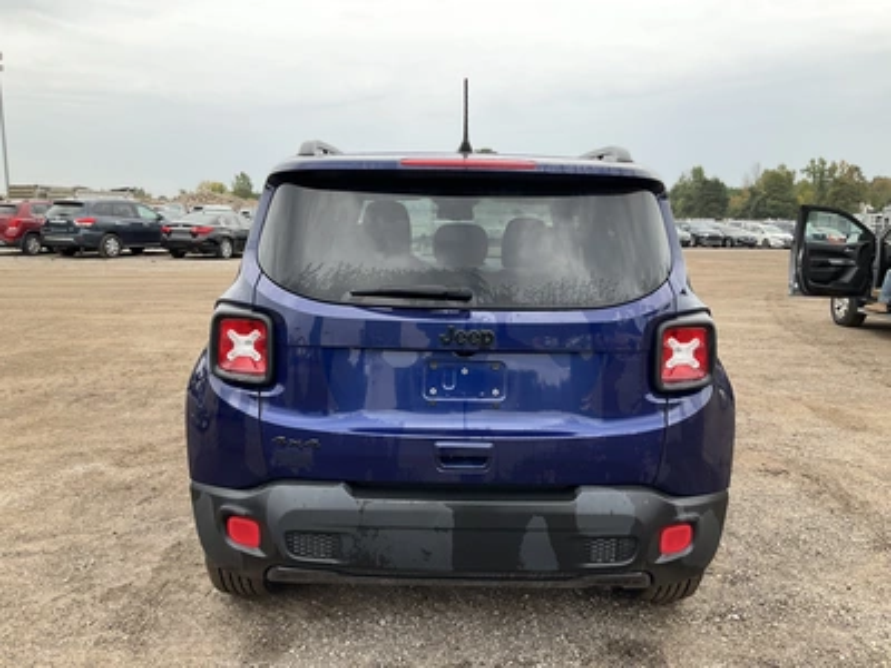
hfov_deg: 61.7
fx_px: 746
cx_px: 446
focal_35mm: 29
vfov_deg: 48.2
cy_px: 334
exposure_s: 1/249
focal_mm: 3
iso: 25
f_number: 1.8
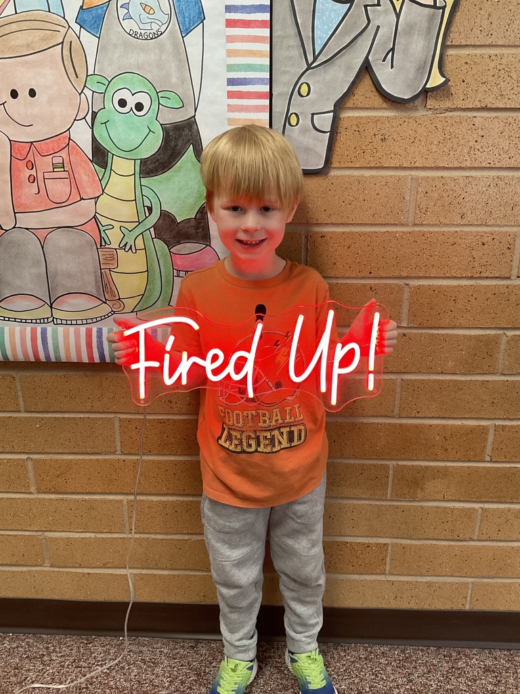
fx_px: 581
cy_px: 347
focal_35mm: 29
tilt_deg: -19.4
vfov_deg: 61.7
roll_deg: -0.4
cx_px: 260
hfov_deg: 48.2
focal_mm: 3
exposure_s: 1/60
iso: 160
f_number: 1.8
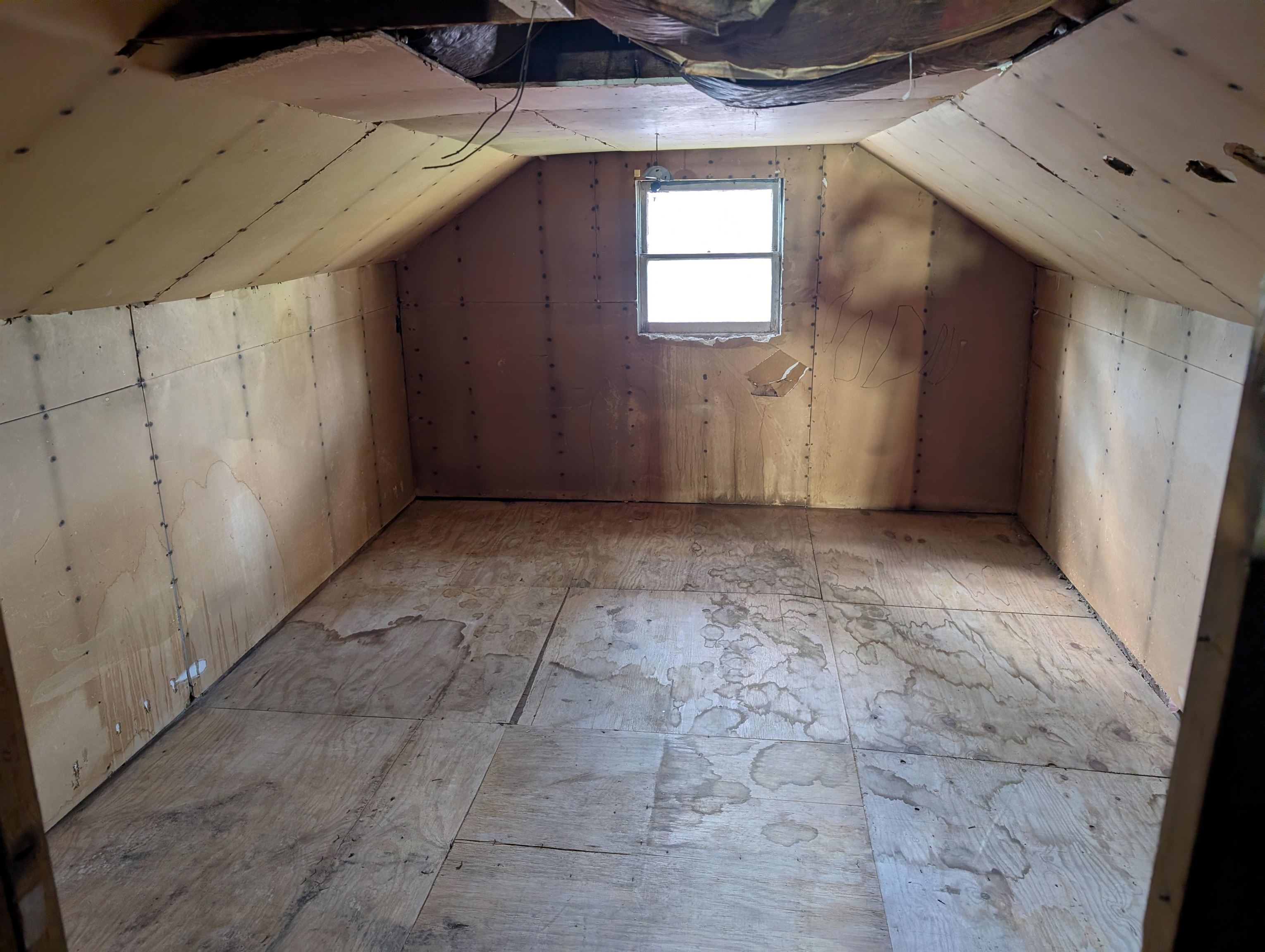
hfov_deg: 71.5
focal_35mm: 24
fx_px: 878
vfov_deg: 56.9
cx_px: 632
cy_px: 476
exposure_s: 1/28.2
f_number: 1.68
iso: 101
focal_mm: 6.9
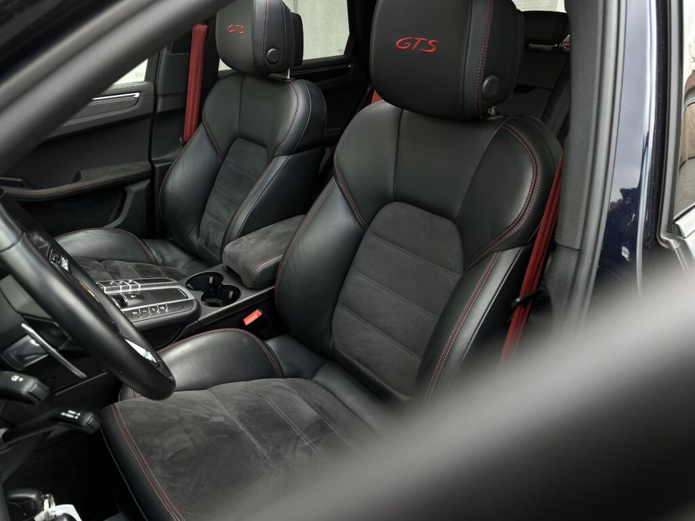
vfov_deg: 56.8
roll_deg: +0.5
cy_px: 260
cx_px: 348
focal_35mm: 24
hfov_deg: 71.6
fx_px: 482
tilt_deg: -28.6
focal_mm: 6.86
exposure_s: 1/273
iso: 80
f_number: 1.78
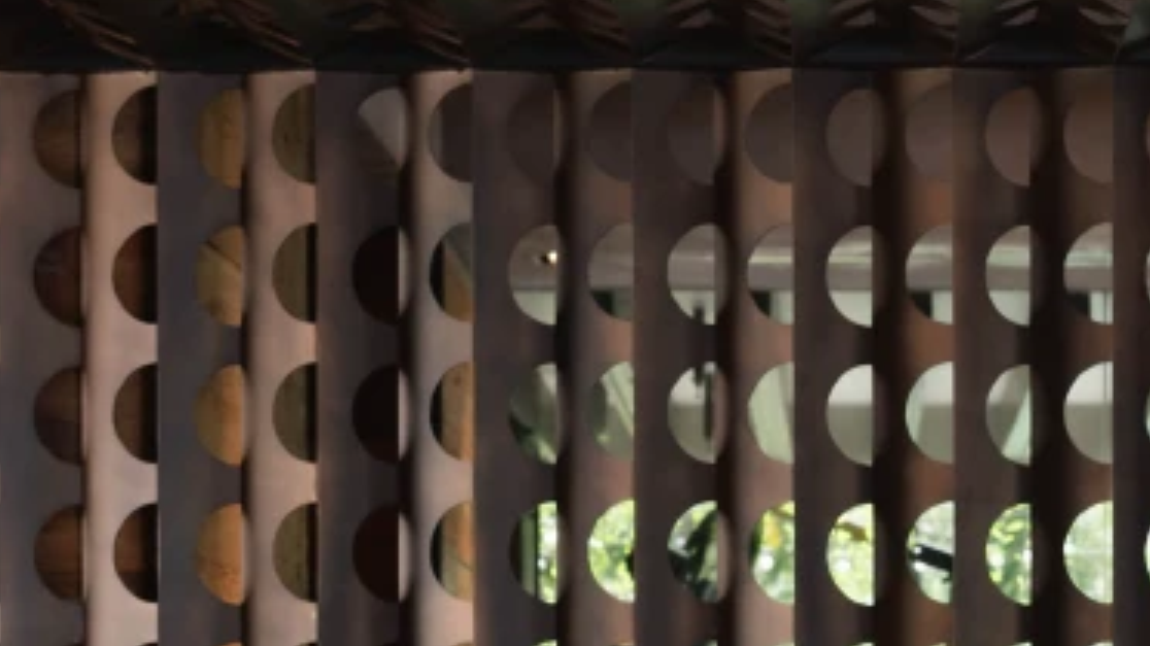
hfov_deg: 12.7
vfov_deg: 7.1
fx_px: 5152
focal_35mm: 169
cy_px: 796
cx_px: 767
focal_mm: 50
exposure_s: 1/60
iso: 800
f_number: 5.6
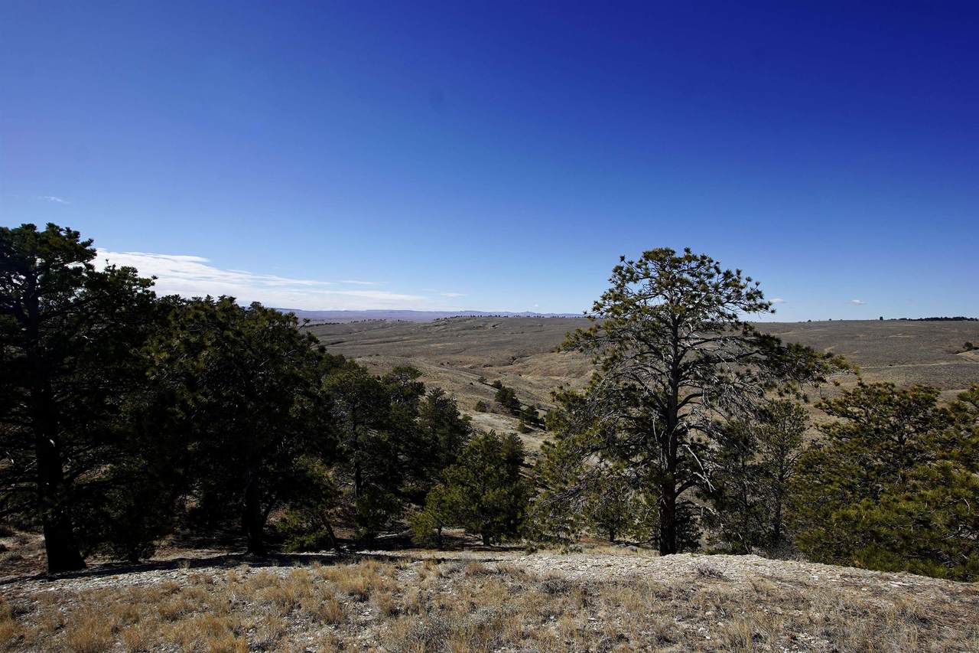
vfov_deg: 73.7
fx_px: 435
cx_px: 490
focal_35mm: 16
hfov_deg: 96.7
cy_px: 326
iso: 100
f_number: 8
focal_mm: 11
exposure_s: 1/320
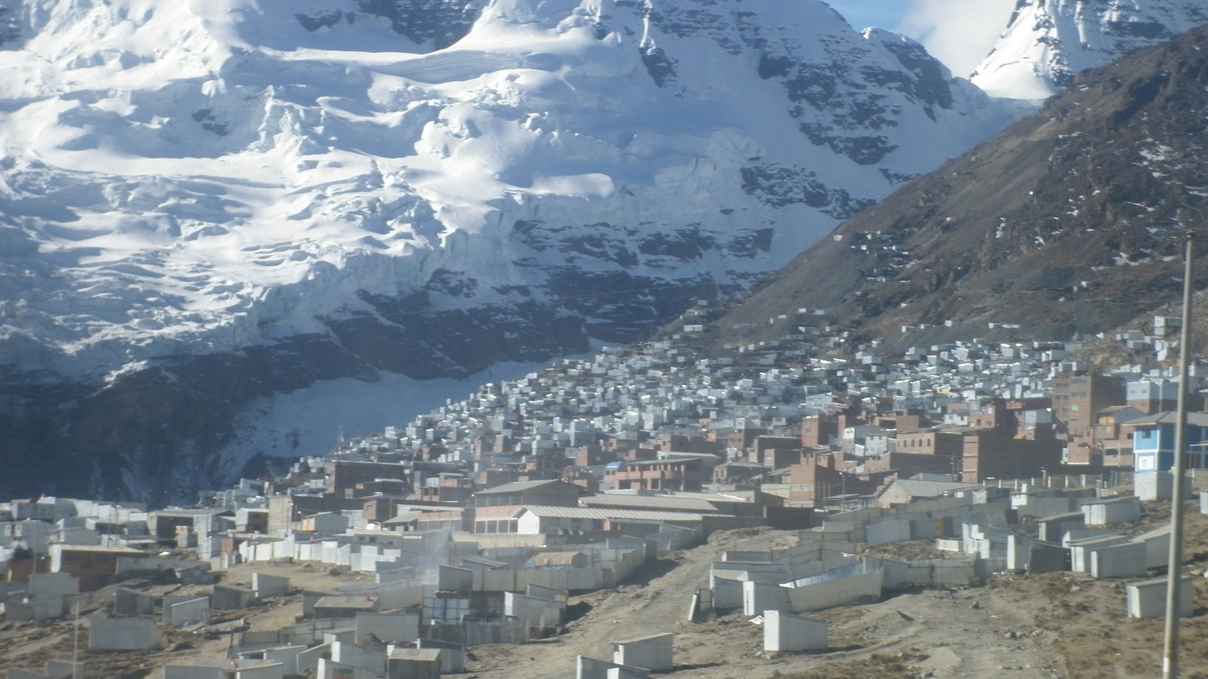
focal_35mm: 123
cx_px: 602
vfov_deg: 9.9
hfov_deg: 17.4
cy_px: 380
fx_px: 3939
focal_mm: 20
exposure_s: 1/160
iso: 80
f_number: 6.2
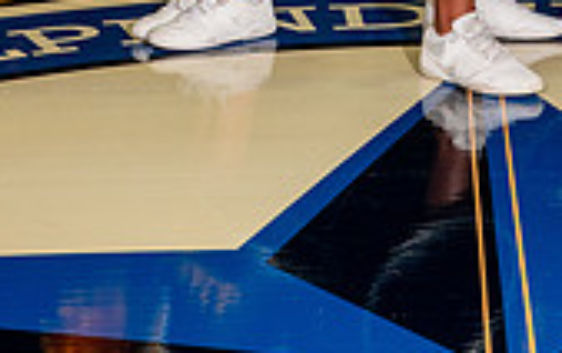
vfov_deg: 7.5
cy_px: -386
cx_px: 432
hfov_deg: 12.4
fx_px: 2576
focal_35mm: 168
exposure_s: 1/320
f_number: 7.1
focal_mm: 62
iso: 800
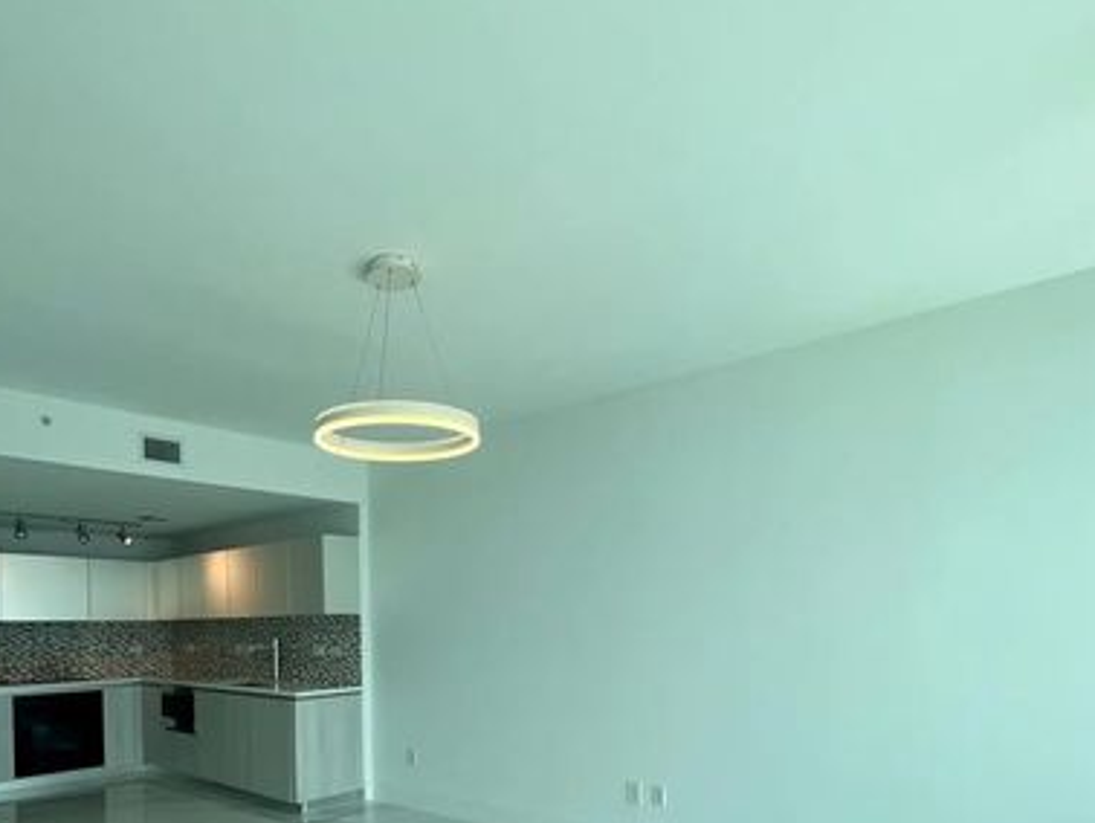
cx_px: 426
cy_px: 638
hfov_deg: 75.3
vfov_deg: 57.4
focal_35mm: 22
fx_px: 696
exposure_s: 1/475
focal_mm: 1.57
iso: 32
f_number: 1.8
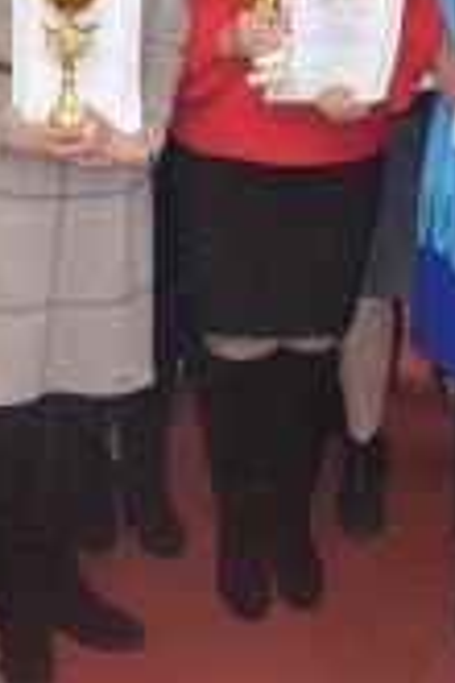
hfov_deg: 11.8
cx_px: 211
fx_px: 2199
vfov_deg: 17.2
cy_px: -21
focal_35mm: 116
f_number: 3.8
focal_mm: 20
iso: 3200
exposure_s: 1/60
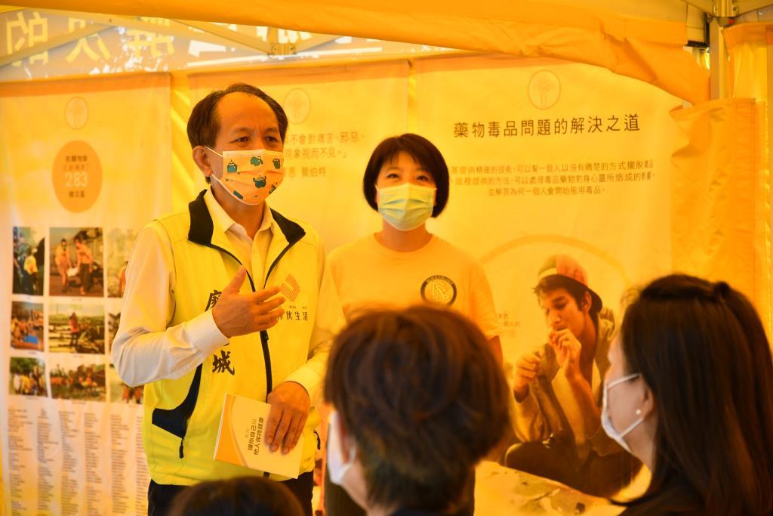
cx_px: 386
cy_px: 258
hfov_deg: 21.9
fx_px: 1997
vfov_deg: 14.7
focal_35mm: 93
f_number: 4
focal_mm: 62
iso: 200
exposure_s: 1/640
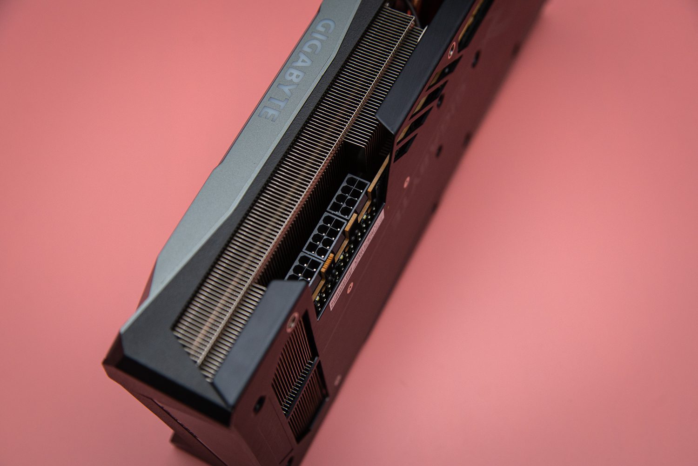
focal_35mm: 47
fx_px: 911
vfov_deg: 28.7
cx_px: 349
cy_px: 233
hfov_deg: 41.9
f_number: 4
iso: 1250
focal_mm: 47
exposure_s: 1/160
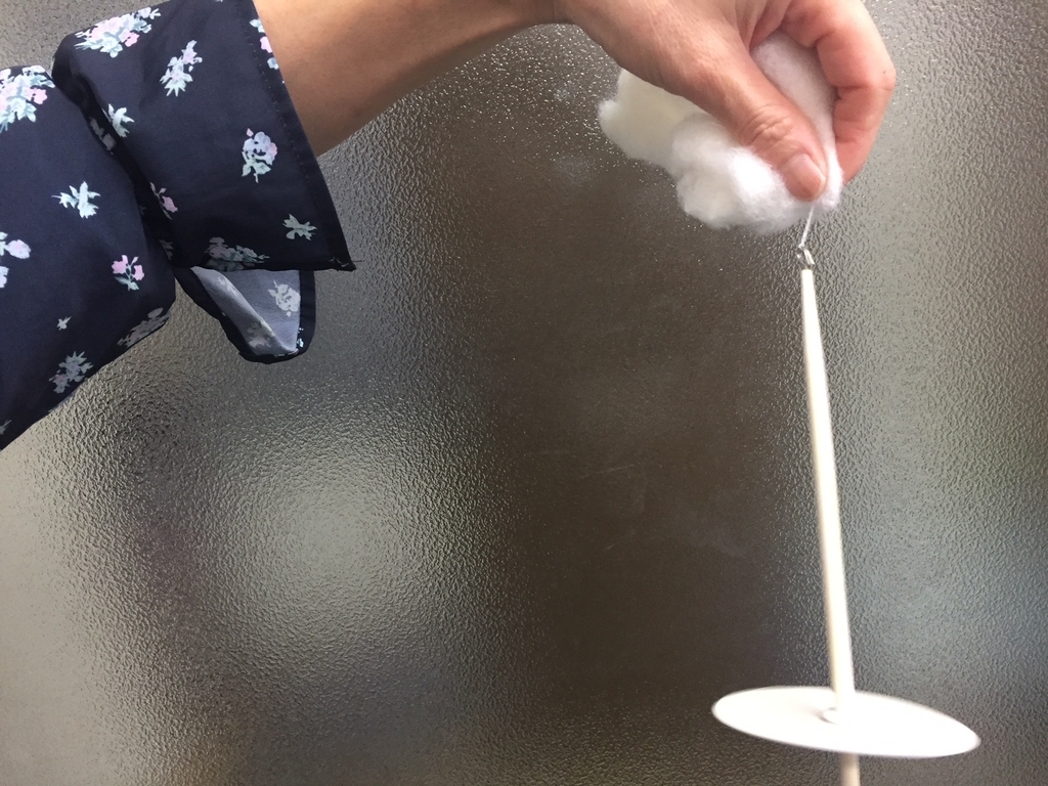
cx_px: 524
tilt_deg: -13.1
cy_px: 393
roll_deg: +7.6
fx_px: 878
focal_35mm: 29
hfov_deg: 61.7
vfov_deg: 48.2
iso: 200
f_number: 2.2
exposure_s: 1/33
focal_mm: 4.15
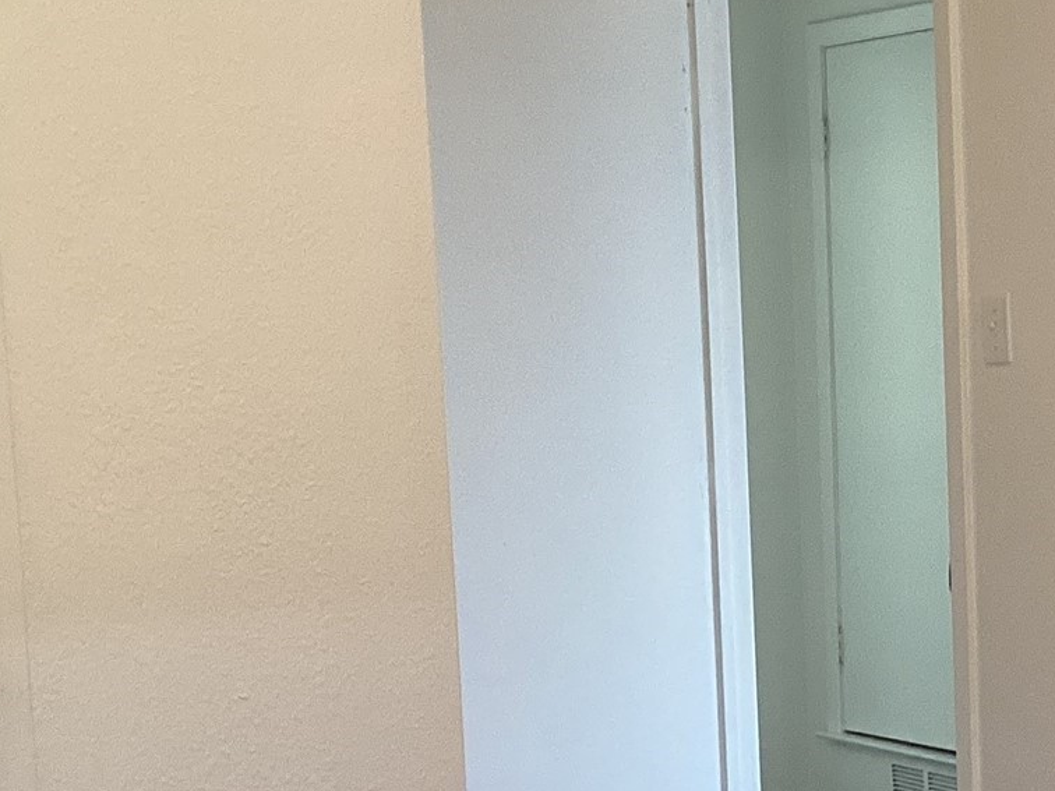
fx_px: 2560
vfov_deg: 17.4
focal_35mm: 84
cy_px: 639
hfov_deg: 22.7
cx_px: 960
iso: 160
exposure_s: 1/60
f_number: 2.4
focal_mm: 3.3
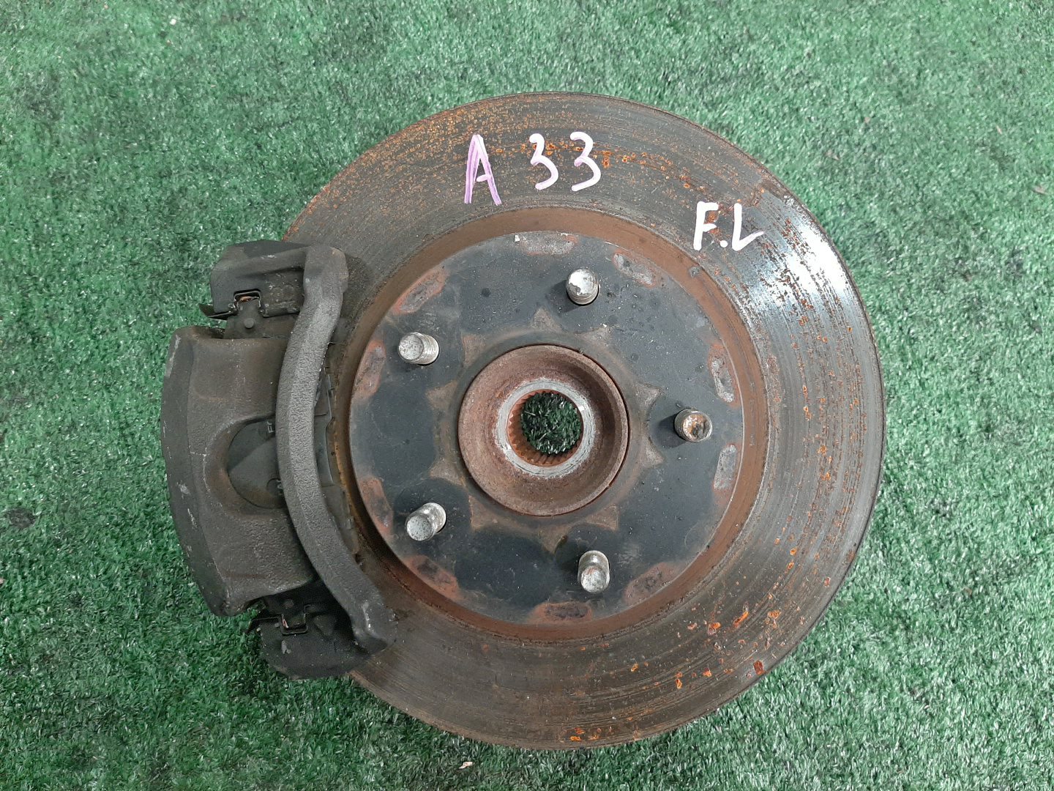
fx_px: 792
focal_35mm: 26
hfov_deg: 67.3
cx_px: 527
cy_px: 396
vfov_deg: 53.1
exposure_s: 1/50
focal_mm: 3.93
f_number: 1.7
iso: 231
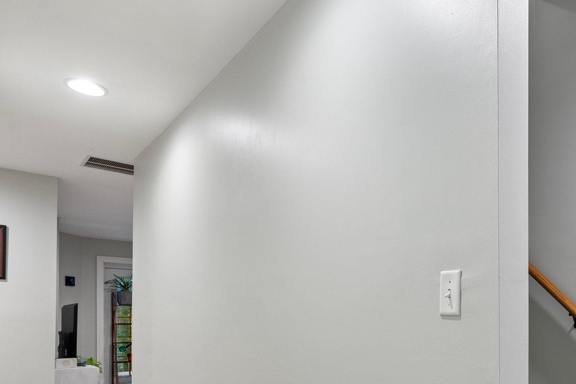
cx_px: 460
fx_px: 448
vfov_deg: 43.6
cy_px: 322
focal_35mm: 28
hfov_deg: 60.3
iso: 640
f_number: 8
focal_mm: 16
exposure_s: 1/2
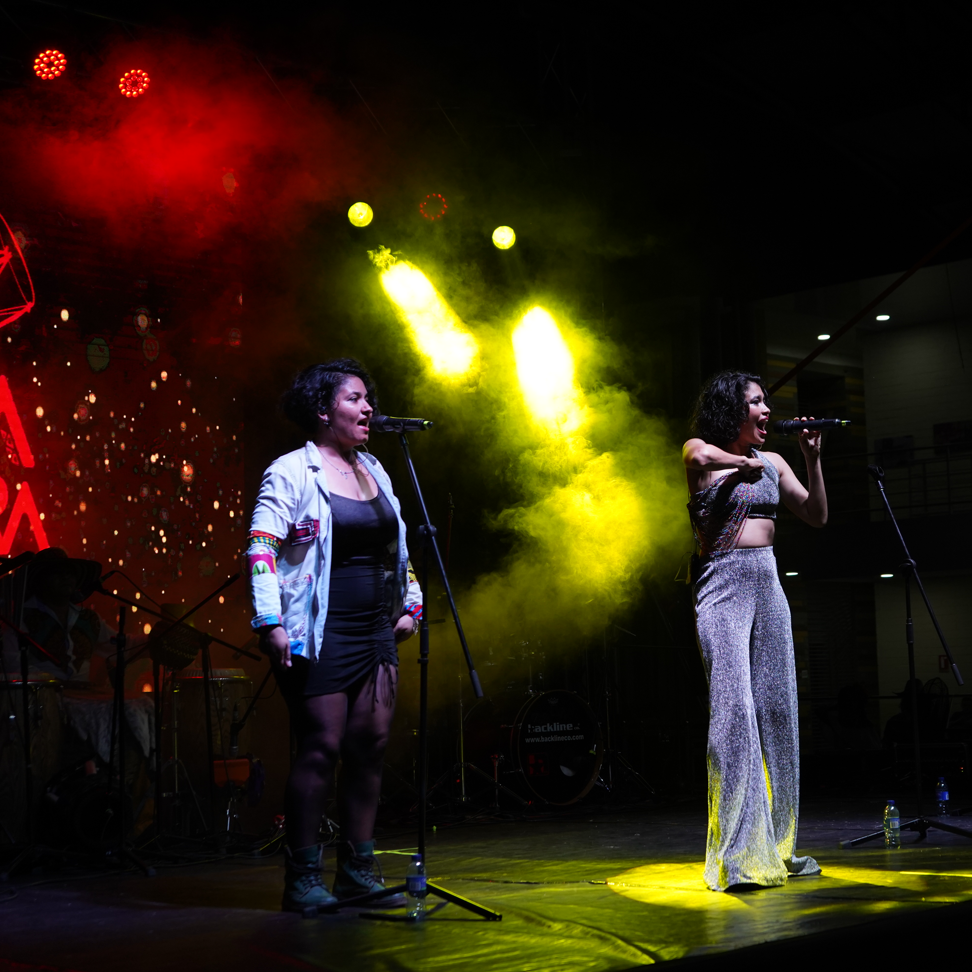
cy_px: 485
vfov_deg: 29.1
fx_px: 1874
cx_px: 652
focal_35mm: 59
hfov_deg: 28.9
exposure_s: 1/500
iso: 1250
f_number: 5
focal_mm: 46
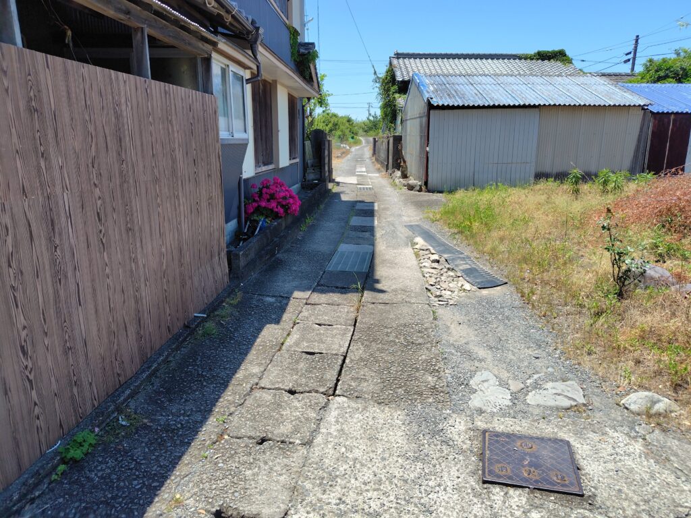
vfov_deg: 58.9
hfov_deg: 73.9
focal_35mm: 23
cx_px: 346
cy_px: 259
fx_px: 459
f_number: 1.9
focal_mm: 5.6
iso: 50
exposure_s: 1/1380
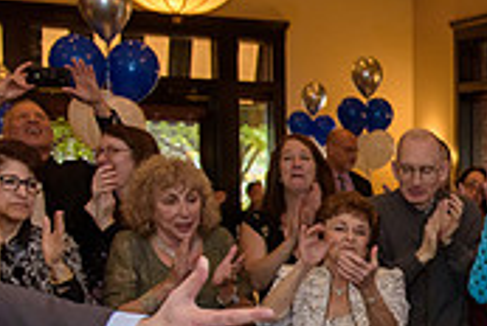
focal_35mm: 97
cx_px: 704
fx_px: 1314
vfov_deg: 13.9
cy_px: 353
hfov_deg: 18.8
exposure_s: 1/125
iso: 1600
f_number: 3.2
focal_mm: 29
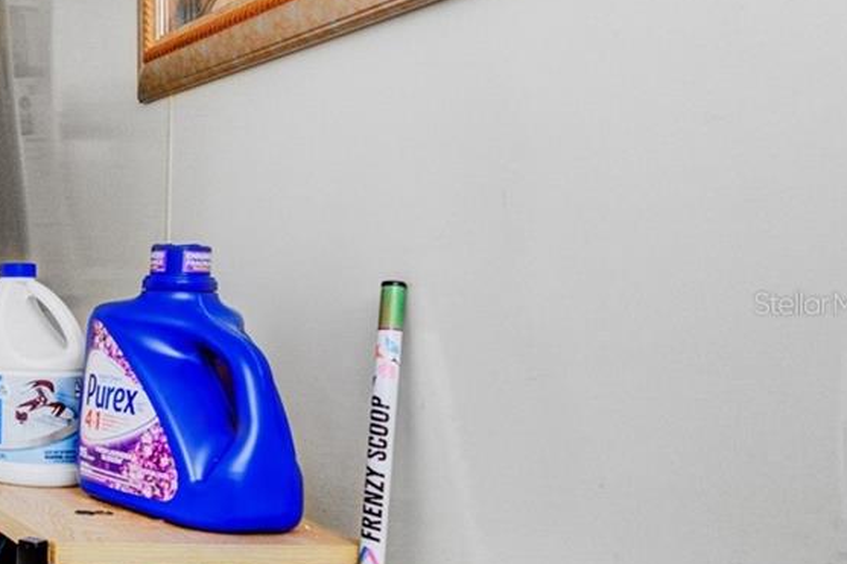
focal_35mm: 46
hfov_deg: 30.5
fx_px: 1082
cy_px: 303
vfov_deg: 29.2
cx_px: -327
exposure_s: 1/25
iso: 400
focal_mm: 16
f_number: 8
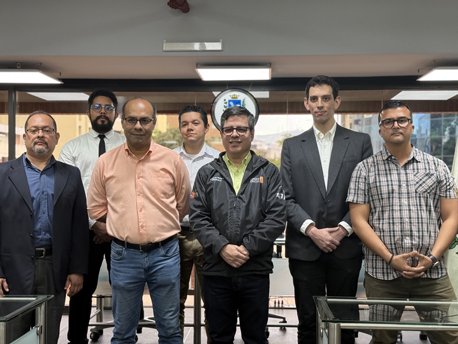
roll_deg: +0.1
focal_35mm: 48
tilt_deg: +0.3
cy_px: 172
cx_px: 229
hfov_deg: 39.7
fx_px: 635
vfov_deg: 30.3
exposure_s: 1/120
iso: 80
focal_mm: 6.76
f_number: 1.78
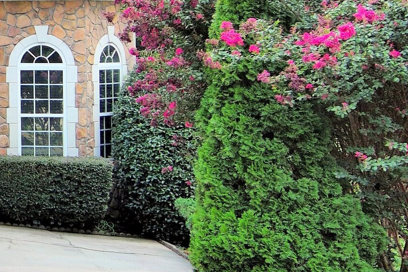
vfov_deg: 13.0
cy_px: 17
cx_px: -300
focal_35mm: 104
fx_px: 1178
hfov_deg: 16.7
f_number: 2.8
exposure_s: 1/1000
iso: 269
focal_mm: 10.57
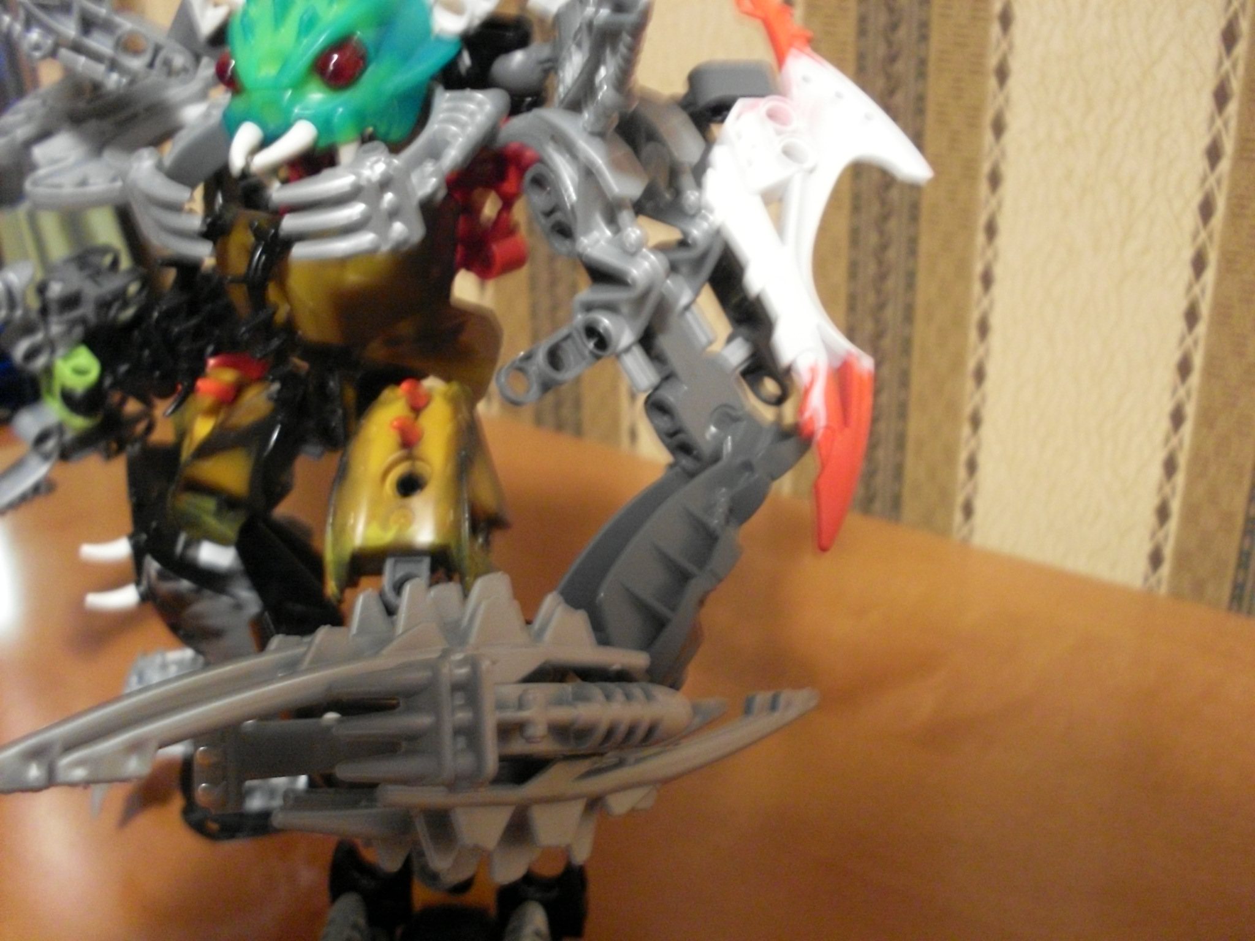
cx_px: 628
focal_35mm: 38
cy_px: 470
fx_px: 1378
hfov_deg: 49.0
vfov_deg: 37.7
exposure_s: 1/10
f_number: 2.8
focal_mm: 6.3
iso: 400
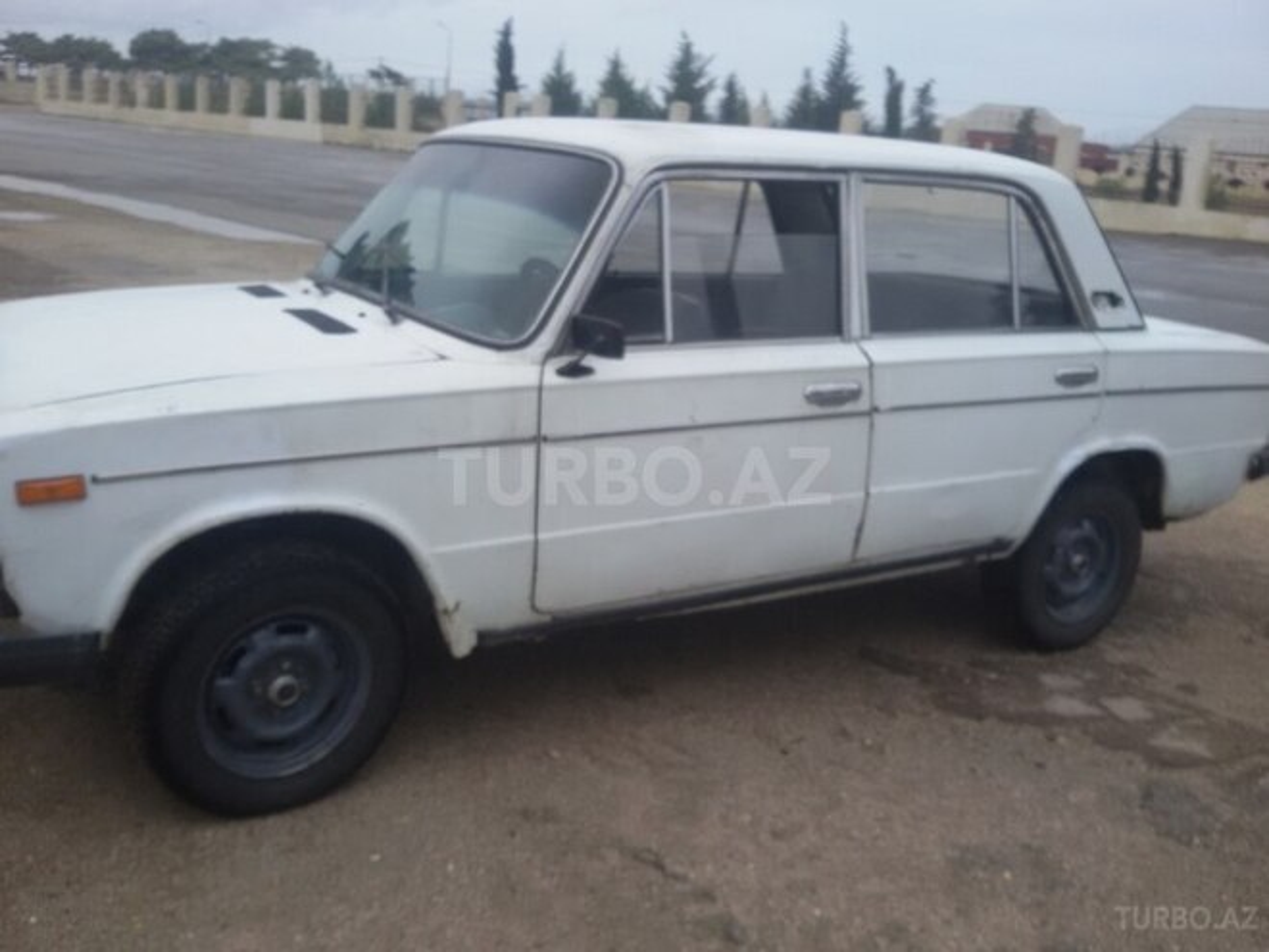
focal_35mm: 31
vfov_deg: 45.4
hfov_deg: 58.4
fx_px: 1136
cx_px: 634
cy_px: 476
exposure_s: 1/208
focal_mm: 2.93
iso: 40
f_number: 2.4
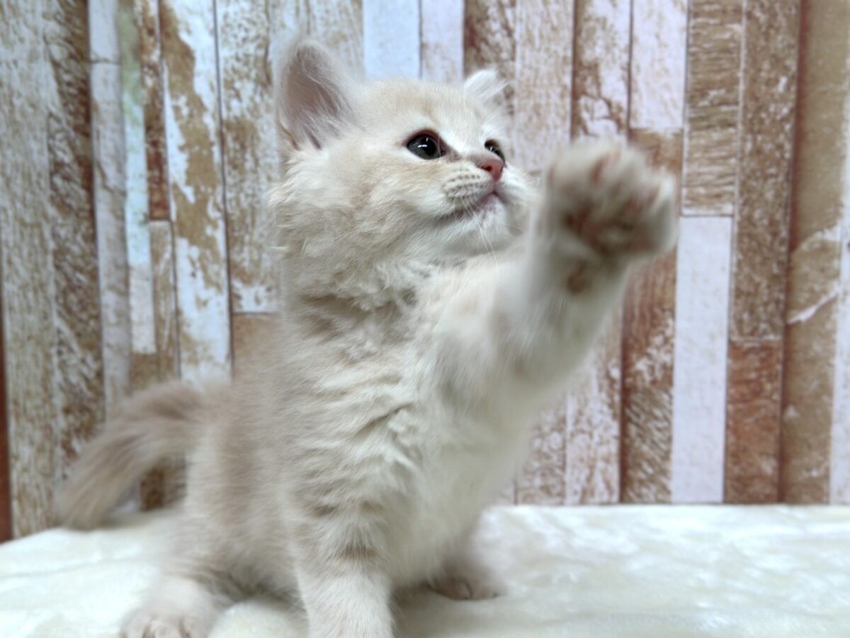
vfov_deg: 30.3
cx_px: 425
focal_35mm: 48
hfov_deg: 39.7
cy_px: 319
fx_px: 1179
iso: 64
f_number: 1.78
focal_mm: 6.86
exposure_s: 1/100
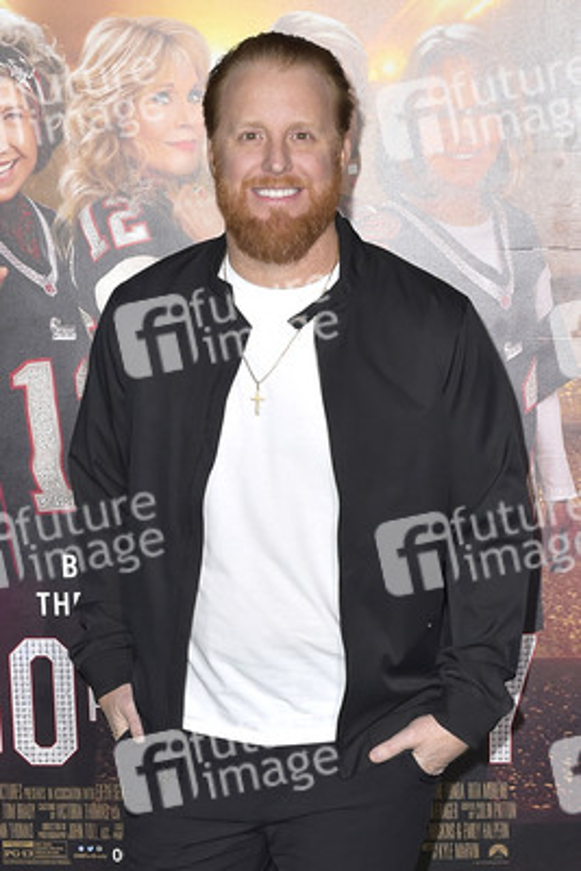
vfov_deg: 48.4
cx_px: 290
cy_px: 436
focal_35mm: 40
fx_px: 967
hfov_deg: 33.4
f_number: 6.3
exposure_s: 1/250
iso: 400
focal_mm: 40
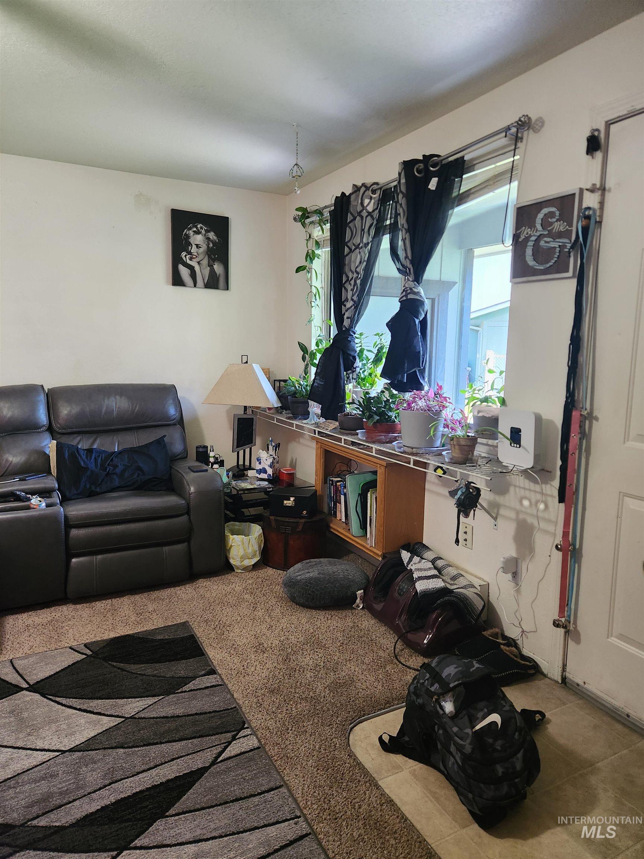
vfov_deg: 73.9
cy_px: 430
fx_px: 571
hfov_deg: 58.9
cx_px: 322
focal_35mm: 23
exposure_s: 1/60
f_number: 1.8
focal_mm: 5.4
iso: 500
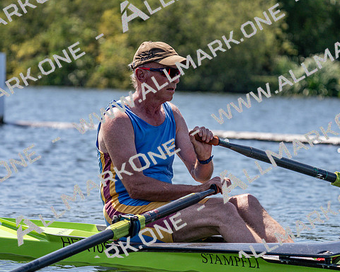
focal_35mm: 227
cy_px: 136
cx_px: 159
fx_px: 2284
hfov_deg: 8.5
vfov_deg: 6.8
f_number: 5.6
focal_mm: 200
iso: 320
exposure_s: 1/2000
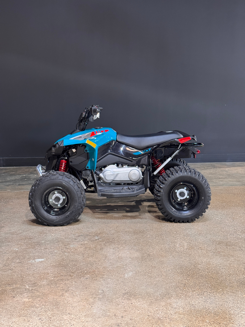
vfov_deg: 39.7
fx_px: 453
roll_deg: +0.6
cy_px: 164
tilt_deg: -9.0
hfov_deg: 30.3
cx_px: 122
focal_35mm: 48
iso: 250
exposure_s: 1/60
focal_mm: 6.76
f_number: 1.78
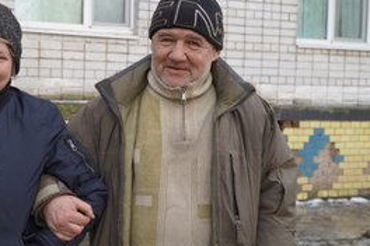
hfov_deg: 34.6
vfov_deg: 23.9
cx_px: 105
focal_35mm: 57
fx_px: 583
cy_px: 138
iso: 100
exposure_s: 1/160
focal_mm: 25
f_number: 4
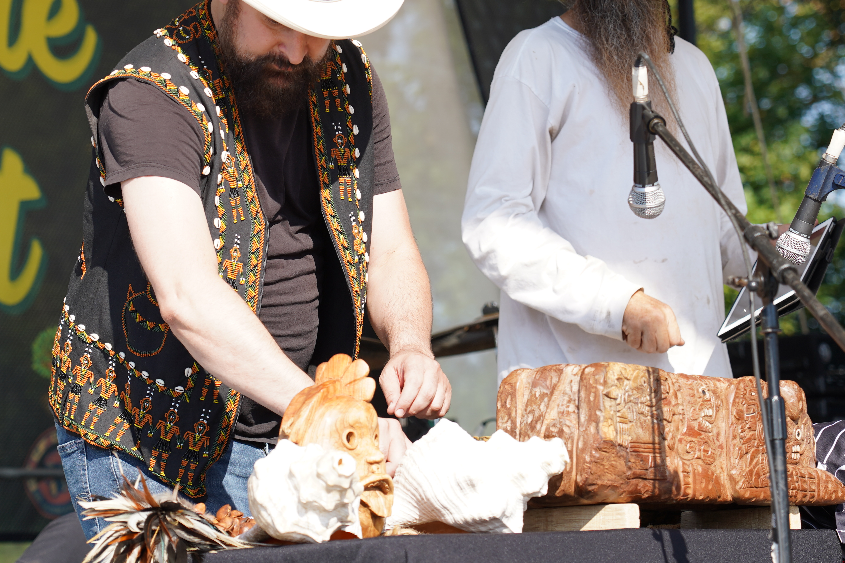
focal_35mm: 154
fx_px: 3614
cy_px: 180
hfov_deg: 13.3
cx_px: 292
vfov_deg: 8.9
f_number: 5
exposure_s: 1/250
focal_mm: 105
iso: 100
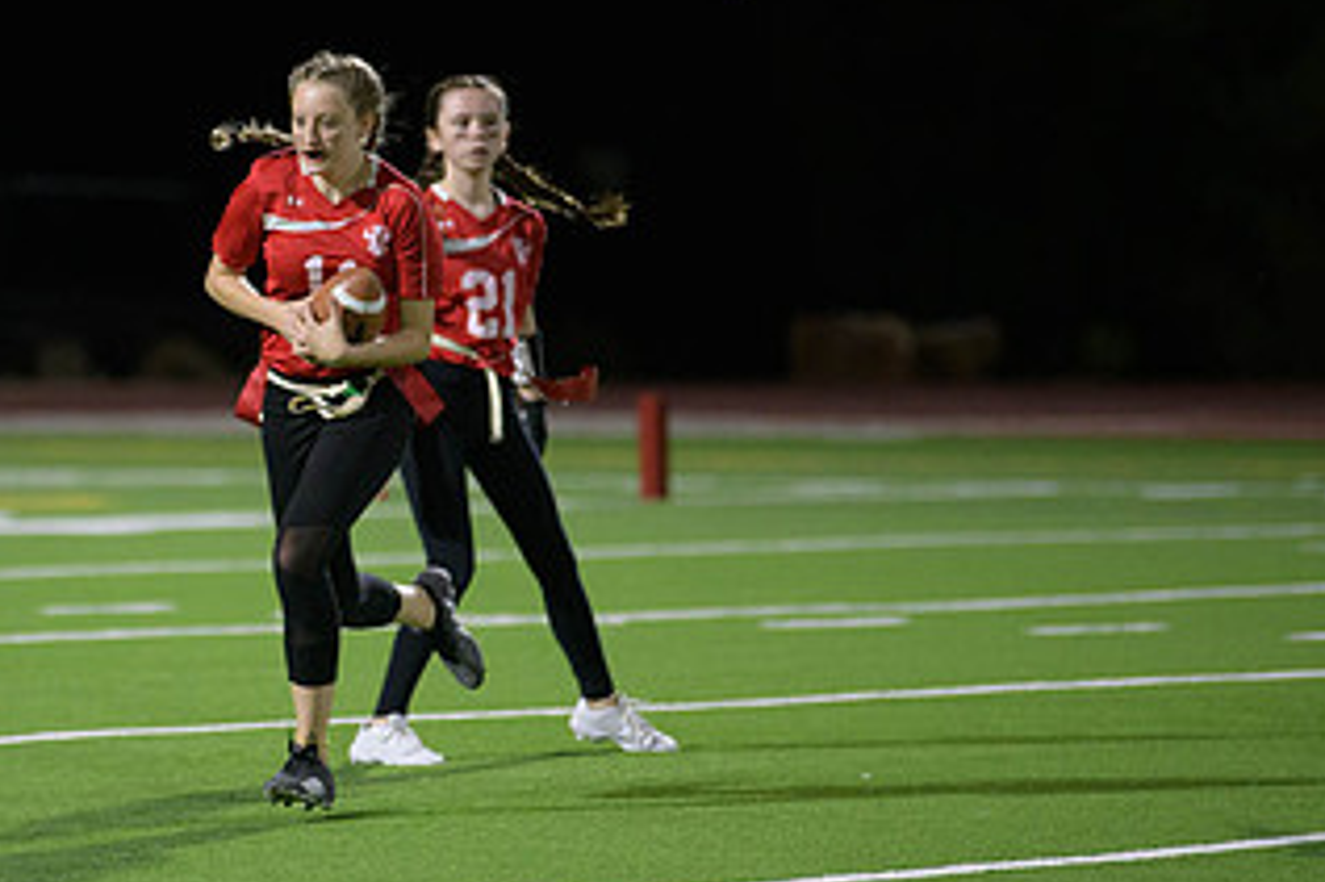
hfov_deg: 5.6
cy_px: 412
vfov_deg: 3.8
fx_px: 13463
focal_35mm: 366
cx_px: 230
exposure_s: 1/640
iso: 3200
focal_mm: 200
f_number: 2.8
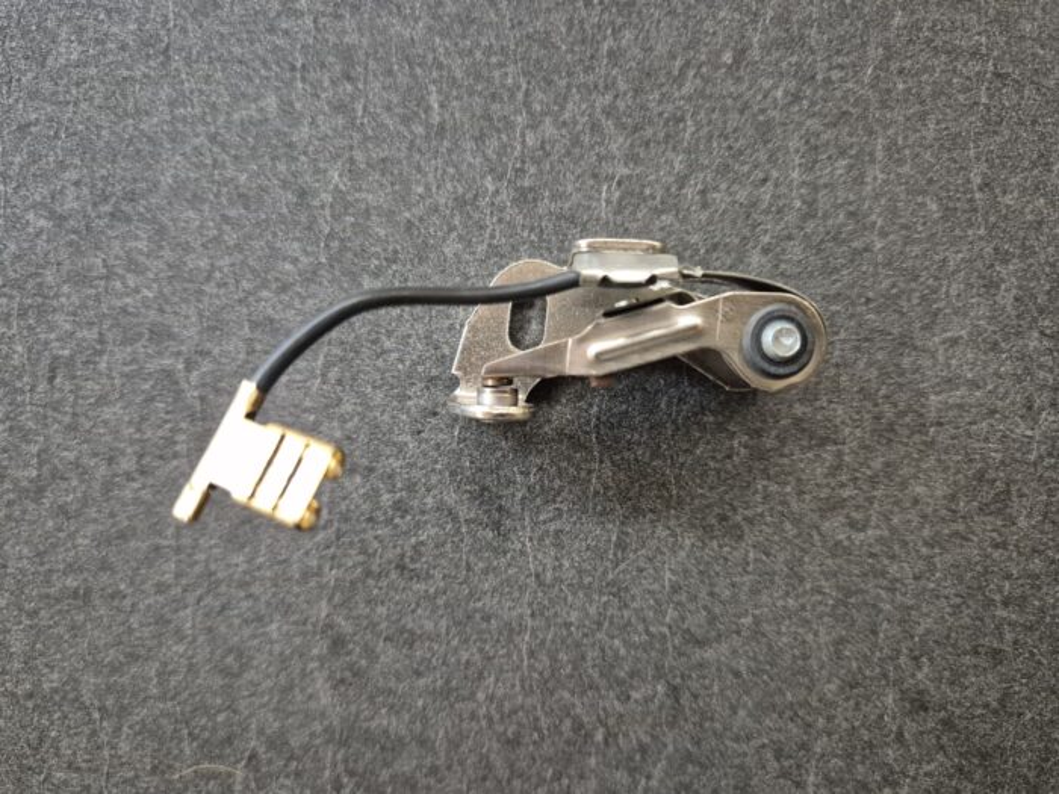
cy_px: 397
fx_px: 704
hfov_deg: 73.9
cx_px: 530
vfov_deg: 58.9
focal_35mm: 23
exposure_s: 1/100
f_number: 1.8
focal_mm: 5.4
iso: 1600
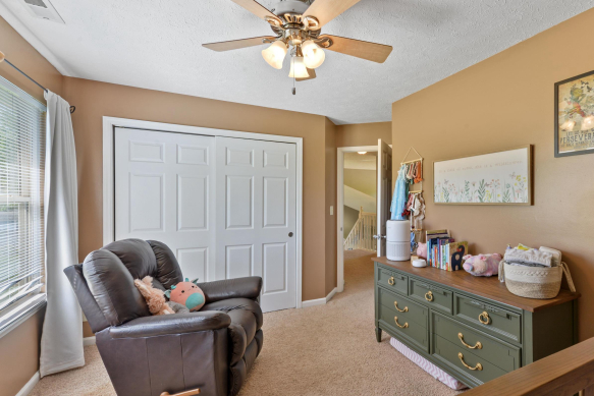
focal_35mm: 18
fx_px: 297
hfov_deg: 88.9
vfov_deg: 67.4
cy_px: 203
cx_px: 354
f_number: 11
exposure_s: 1/5
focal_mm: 14
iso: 400
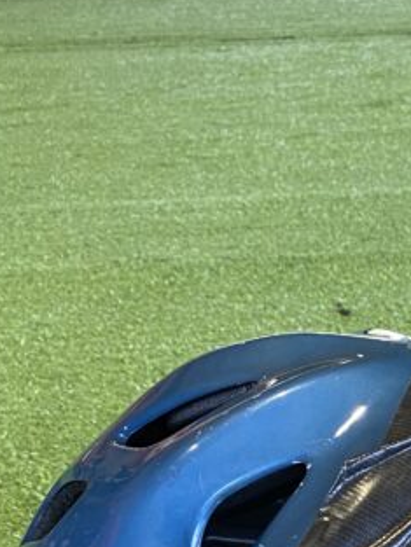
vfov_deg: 20.5
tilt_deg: -34.5
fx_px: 1345
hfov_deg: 16.4
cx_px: 539
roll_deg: +0.8
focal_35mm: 85
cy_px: 758
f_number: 1.8
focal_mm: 4.25
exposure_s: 1/94
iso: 125
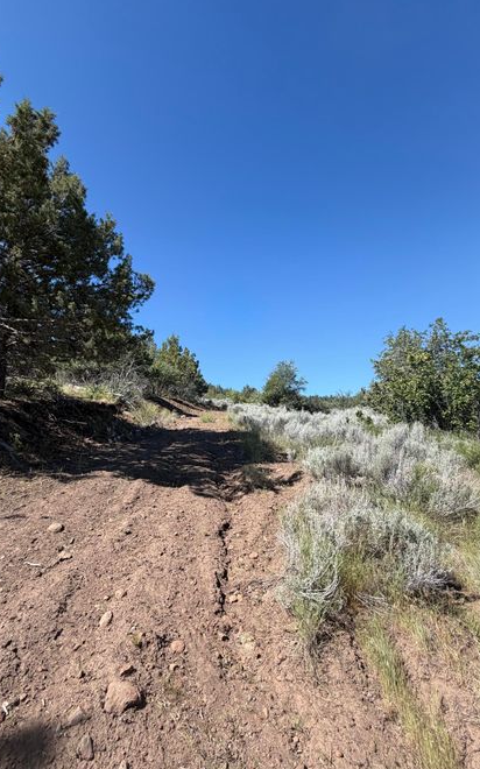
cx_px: 199
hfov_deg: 74.2
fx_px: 314
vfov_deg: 101.5
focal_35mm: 15
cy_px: 383
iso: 40
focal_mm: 2.22
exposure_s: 1/770
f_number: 2.2
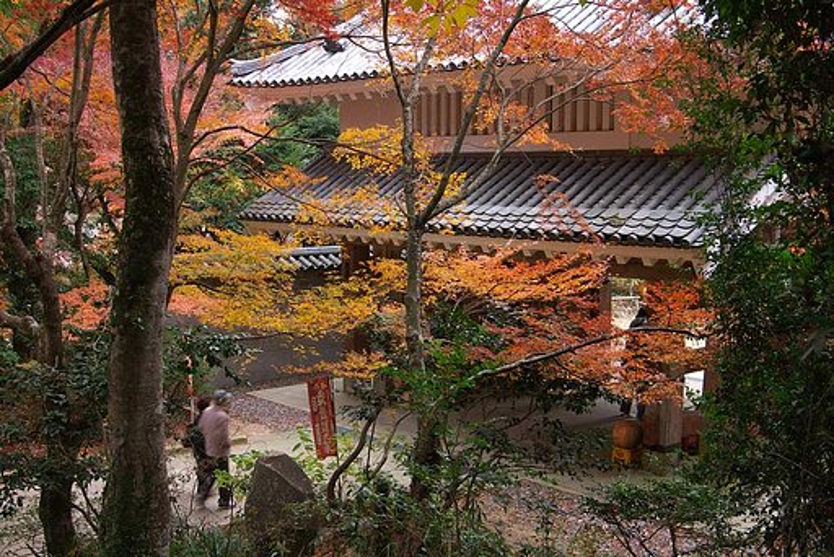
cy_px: 278
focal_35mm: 46
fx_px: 1078
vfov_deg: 29.0
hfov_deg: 42.3
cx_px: 417
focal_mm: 31
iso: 200
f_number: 9
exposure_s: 1/10
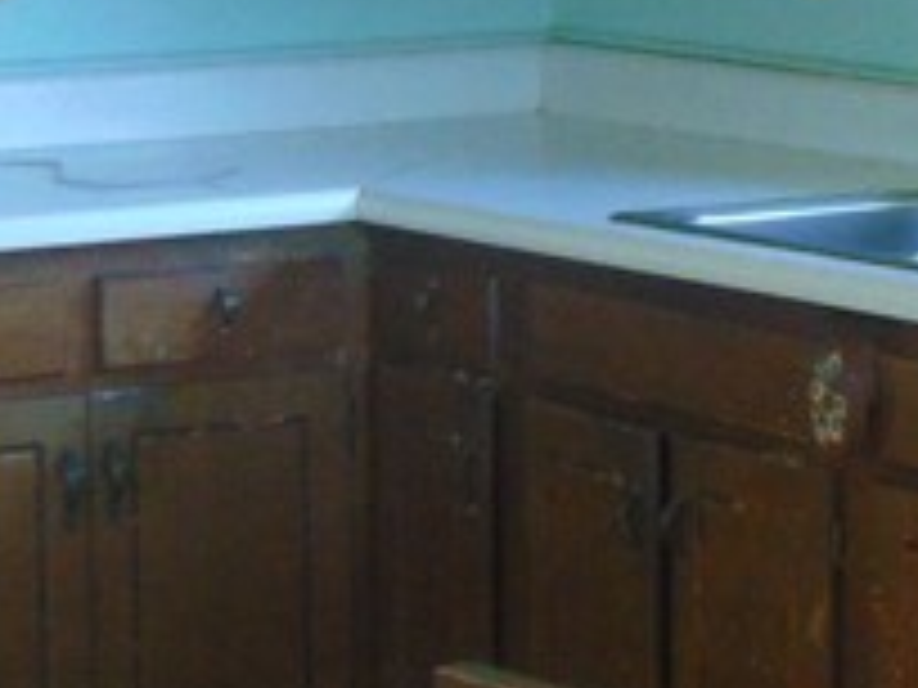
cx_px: 932
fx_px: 4667
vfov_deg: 8.4
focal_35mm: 176
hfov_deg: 11.1
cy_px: 216
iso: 200
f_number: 3.2
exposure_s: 1/30
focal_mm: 6.3
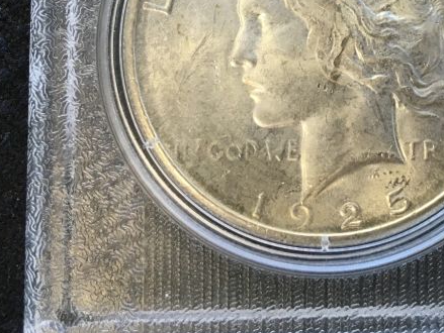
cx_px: 346
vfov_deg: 21.5
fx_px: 847
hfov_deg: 28.8
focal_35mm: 66
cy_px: -5
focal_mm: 4.15
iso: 40
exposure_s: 1/30
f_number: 2.2
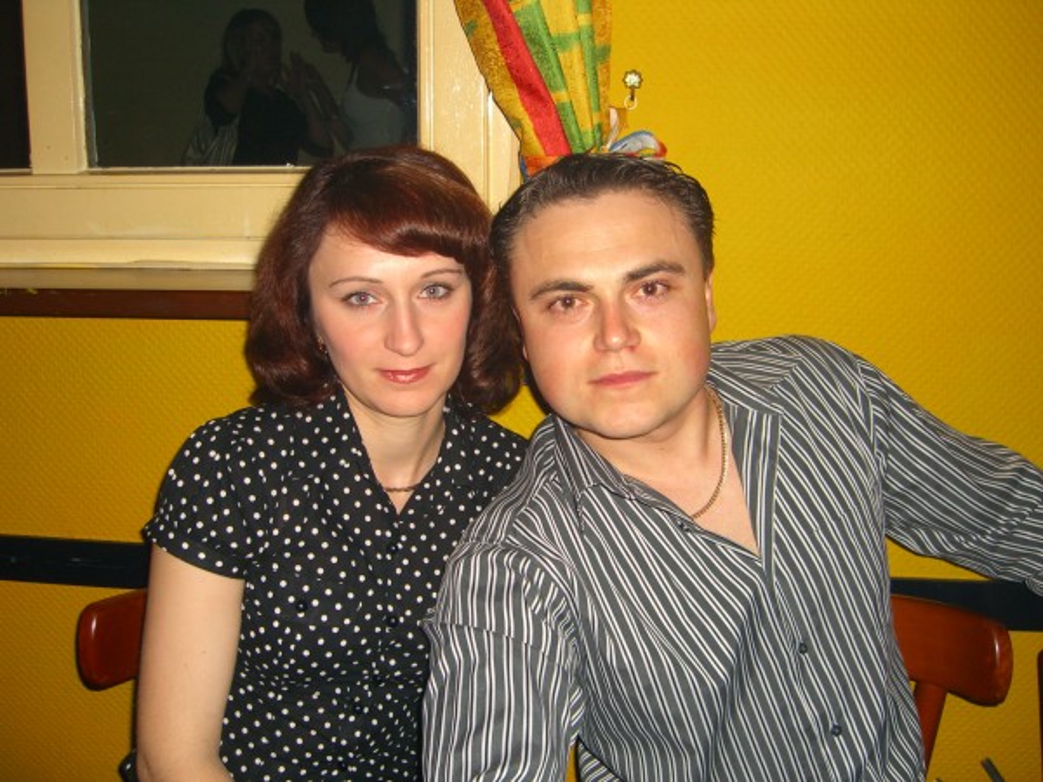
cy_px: 391
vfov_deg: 37.7
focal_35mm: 38
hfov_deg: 49.0
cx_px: 522
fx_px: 1145
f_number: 2.8
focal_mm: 7.9
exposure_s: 1/60
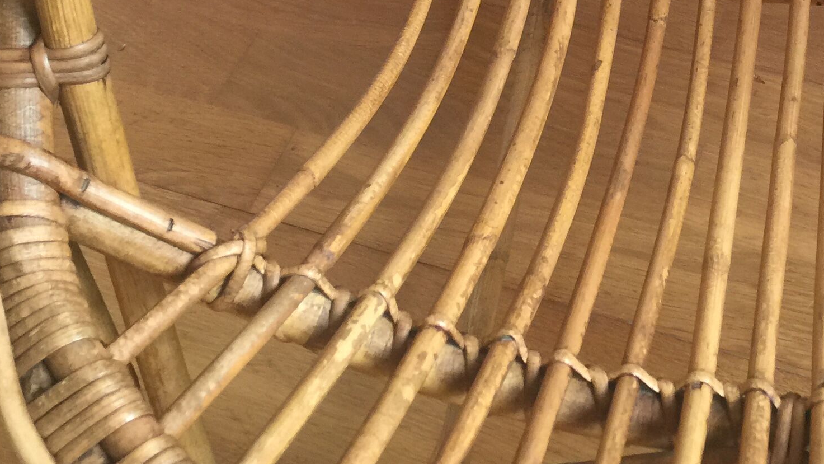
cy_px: -185
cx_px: 642
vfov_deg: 16.1
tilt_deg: -45.7
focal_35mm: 70
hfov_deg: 29.6
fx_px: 1530
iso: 50
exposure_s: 1/33
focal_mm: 4.15
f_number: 2.2
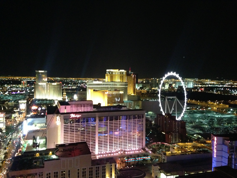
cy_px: 89
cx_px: 118
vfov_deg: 42.9
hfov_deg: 55.4
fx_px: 226
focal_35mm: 33
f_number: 2.4
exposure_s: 1/15
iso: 800
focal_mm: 4.13
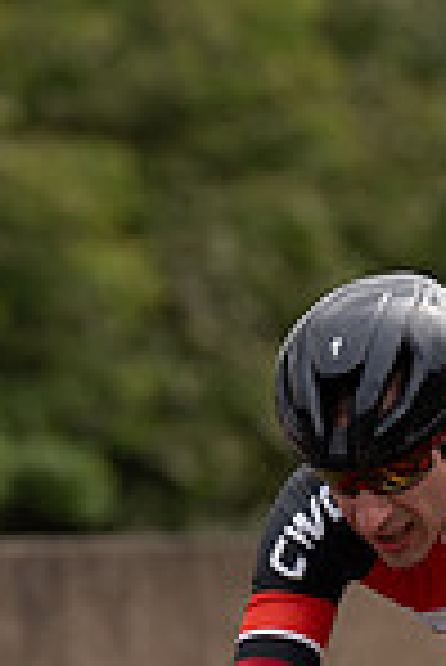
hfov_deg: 1.1
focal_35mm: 1241
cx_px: 363
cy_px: 461
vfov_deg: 1.7
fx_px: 23006
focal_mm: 200
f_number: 4
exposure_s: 1/800
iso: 125
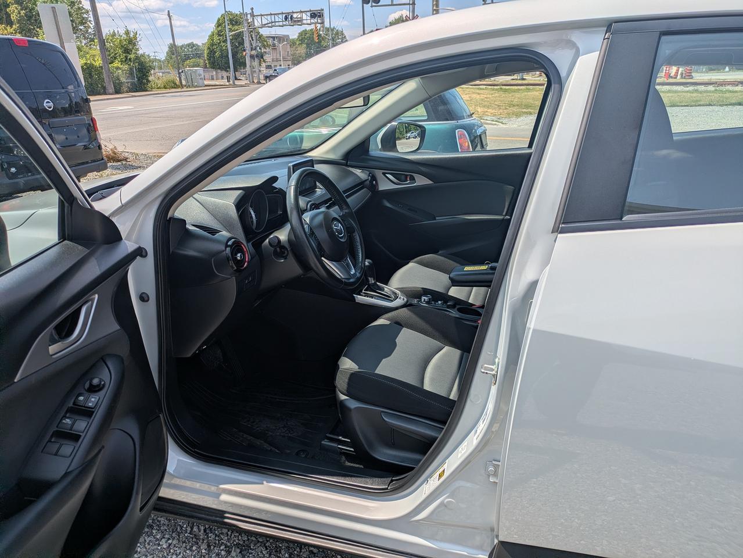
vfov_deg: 54.9
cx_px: 372
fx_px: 537
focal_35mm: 25
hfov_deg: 69.4
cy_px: 279
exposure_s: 1/3226
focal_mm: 5.43
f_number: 1.89
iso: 43
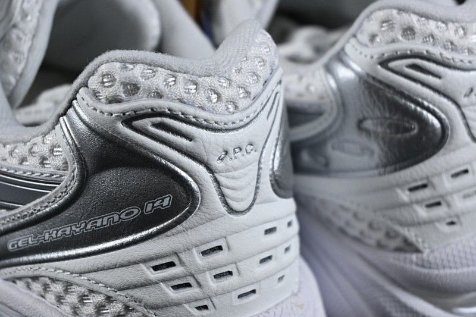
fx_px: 991
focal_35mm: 75
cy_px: 158
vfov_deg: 18.2
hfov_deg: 27.0
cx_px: 238
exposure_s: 1/160
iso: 400
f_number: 6.3
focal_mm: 50
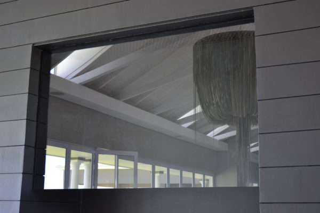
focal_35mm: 52
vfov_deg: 25.8
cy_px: 106
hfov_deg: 37.9
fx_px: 467
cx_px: 160
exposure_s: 1/20
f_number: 5
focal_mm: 35
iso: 400
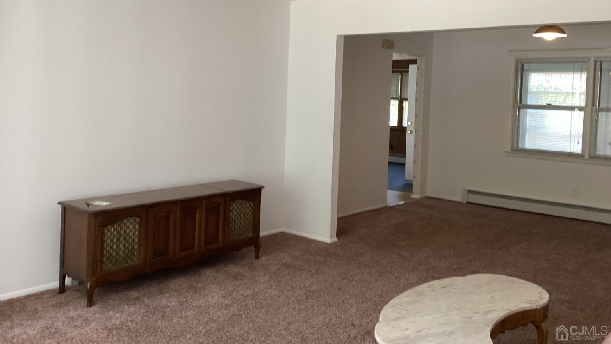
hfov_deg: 58.0
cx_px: 304
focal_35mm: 34
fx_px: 551
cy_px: 114
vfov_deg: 34.3
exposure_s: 1/50
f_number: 2.4
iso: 125
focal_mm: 3.3
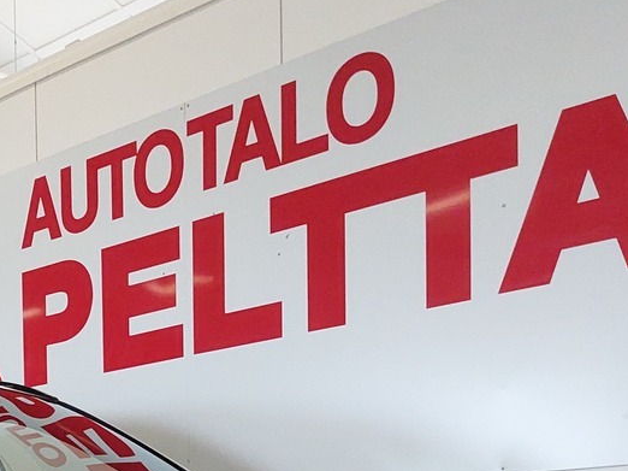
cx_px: 55
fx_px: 1251
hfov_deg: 27.1
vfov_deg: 19.7
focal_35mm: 69
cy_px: 597
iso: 500
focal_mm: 5.23
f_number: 1.8
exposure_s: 1/268
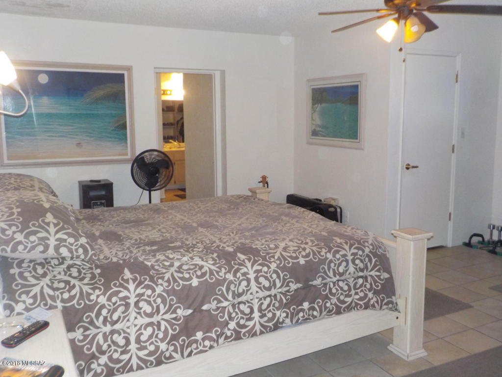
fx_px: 435
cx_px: 251
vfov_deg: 46.8
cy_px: 188
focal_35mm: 30
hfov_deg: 60.0
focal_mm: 4.1
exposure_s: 1/30
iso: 360
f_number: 3.3
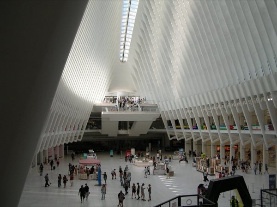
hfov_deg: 50.2
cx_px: 138
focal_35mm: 37
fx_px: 296
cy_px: 104
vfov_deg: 38.6
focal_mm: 6.2
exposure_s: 1/192
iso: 50
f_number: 2.7
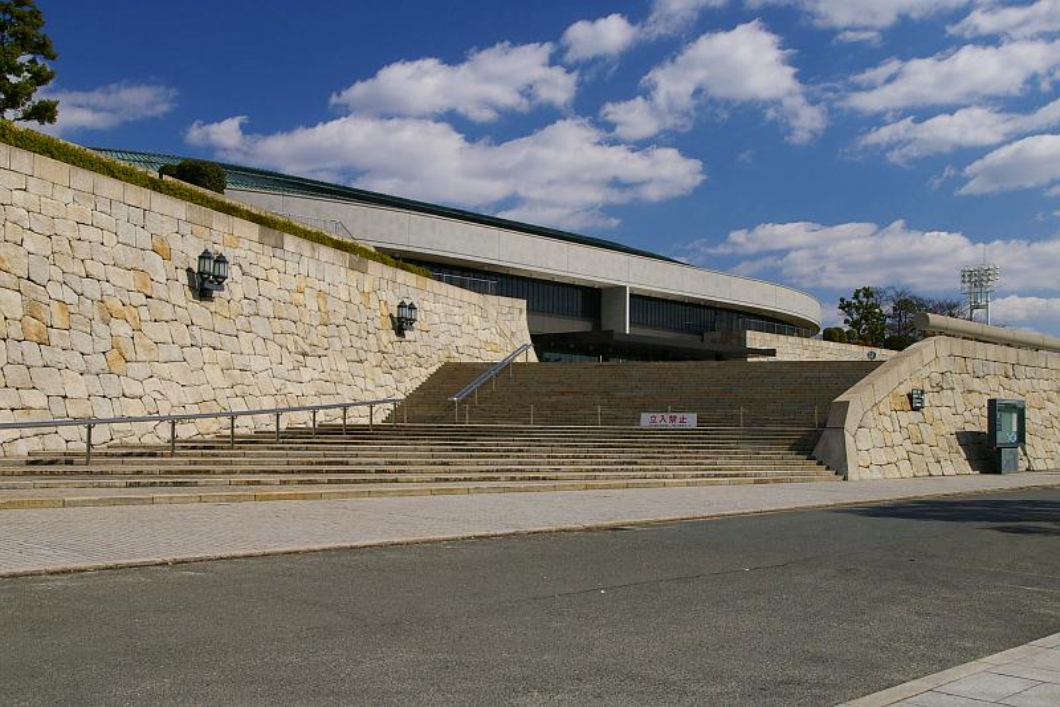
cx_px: 530
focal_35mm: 39
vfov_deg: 34.2
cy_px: 354
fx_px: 1148
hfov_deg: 49.6
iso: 200
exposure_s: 1/400
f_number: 8
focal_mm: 26
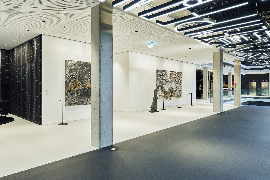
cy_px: 90
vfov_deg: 53.2
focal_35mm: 24
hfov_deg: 73.7
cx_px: 135
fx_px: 180
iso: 100
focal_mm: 24
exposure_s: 2
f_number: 18
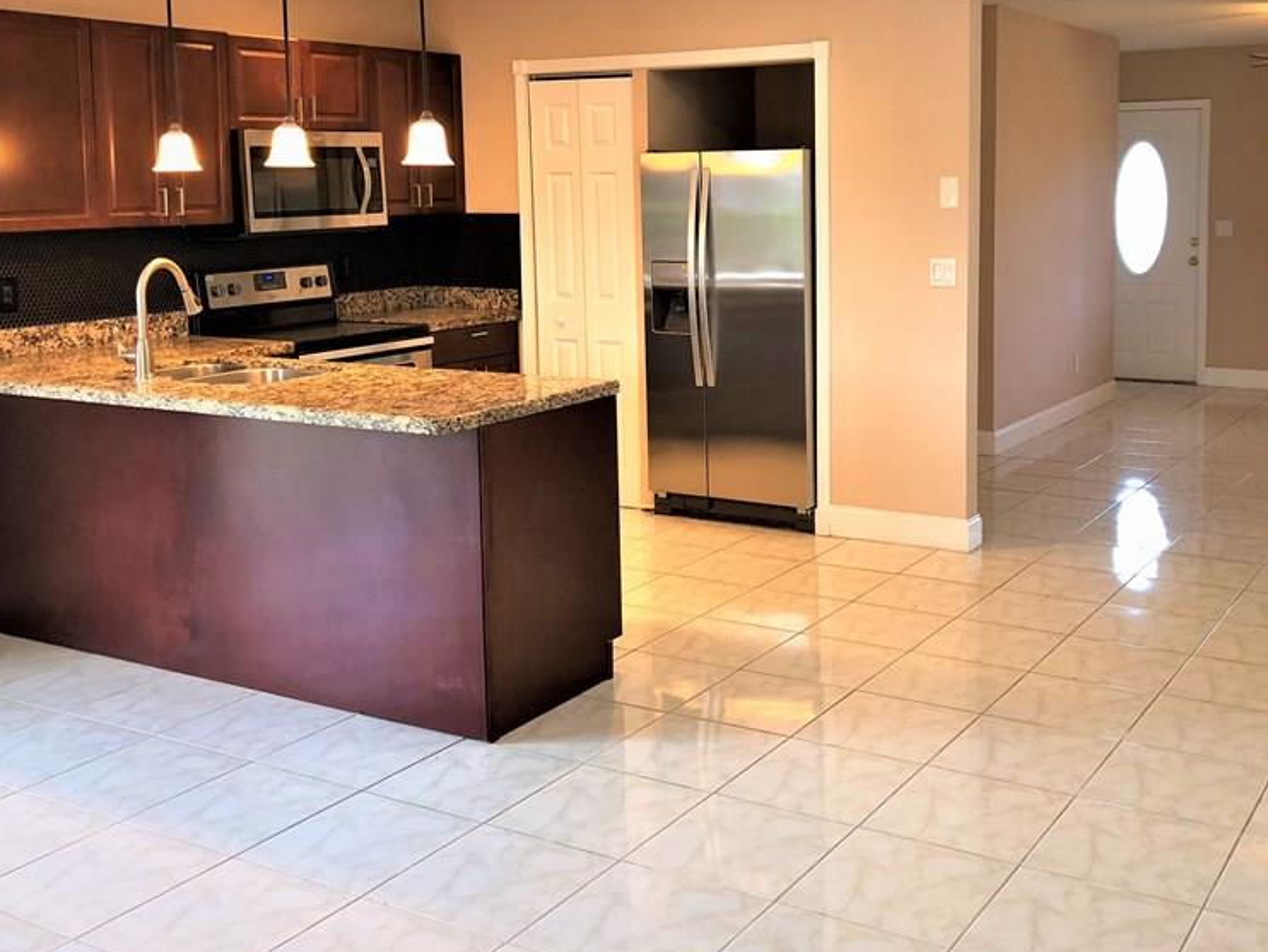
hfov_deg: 46.5
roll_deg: +0.2
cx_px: 764
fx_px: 1466
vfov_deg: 35.7
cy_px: 345
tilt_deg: -6.4
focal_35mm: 40
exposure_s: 1/30
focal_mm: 3.99
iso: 40
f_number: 1.8
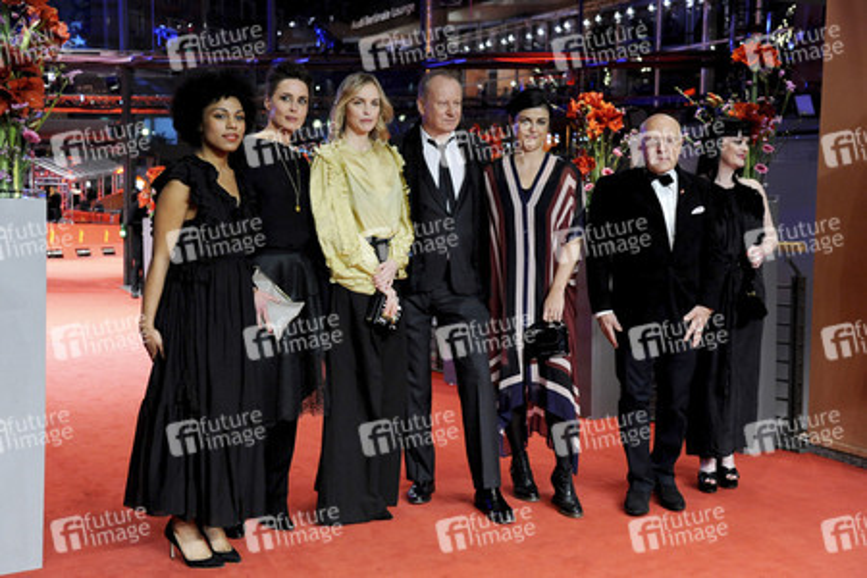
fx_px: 915
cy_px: 289
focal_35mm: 38
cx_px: 434
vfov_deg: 35.1
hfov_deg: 50.7
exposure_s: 1/100
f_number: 4
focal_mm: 38
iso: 2000
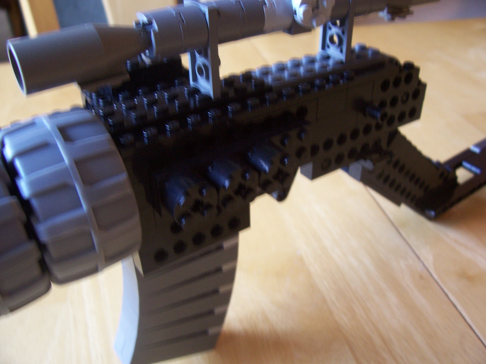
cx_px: 243
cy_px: 182
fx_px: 477
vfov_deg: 41.8
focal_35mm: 34
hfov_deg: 54.0
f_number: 2.7
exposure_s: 1/8
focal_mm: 5.6
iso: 160
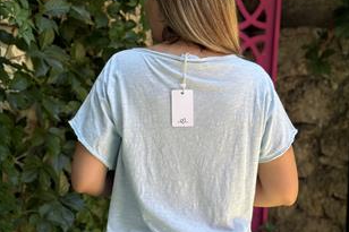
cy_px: 144
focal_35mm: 67
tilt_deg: -4.4
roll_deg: -2.8
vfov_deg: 20.3
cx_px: 174
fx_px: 649
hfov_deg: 30.1
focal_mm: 6.76
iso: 80
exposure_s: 1/447
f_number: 1.78
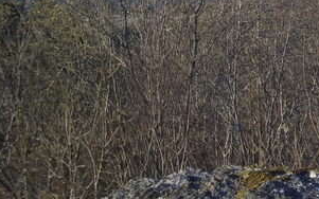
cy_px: -21
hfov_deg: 25.2
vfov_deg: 16.0
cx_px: 300
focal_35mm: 79
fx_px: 687
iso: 50
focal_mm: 5.8
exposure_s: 1/640
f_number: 2.6
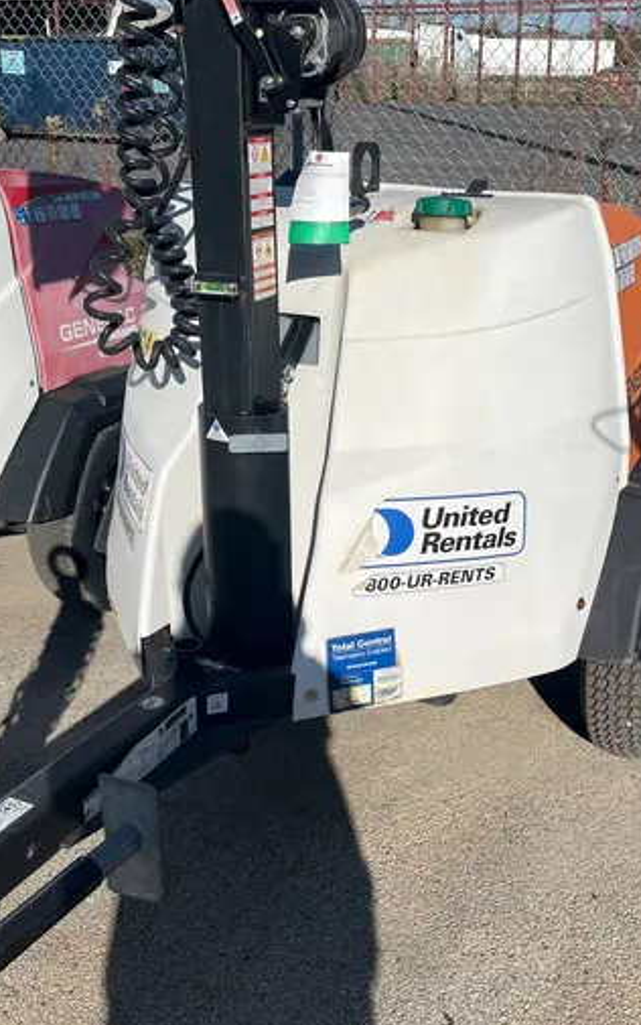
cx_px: 420
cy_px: 484
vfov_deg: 49.2
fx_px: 1117
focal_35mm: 40
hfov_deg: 31.8
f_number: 1.6
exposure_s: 1/6897
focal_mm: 5.1
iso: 50
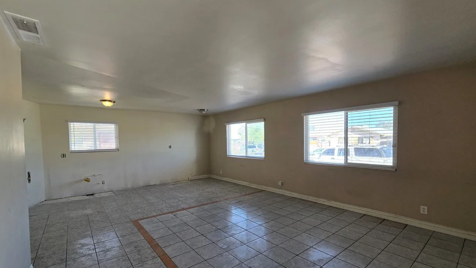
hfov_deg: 103.0
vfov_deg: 70.4
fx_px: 189
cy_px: 147
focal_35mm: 15
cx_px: 233
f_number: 2.2
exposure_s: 1/120
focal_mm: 2.2
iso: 64
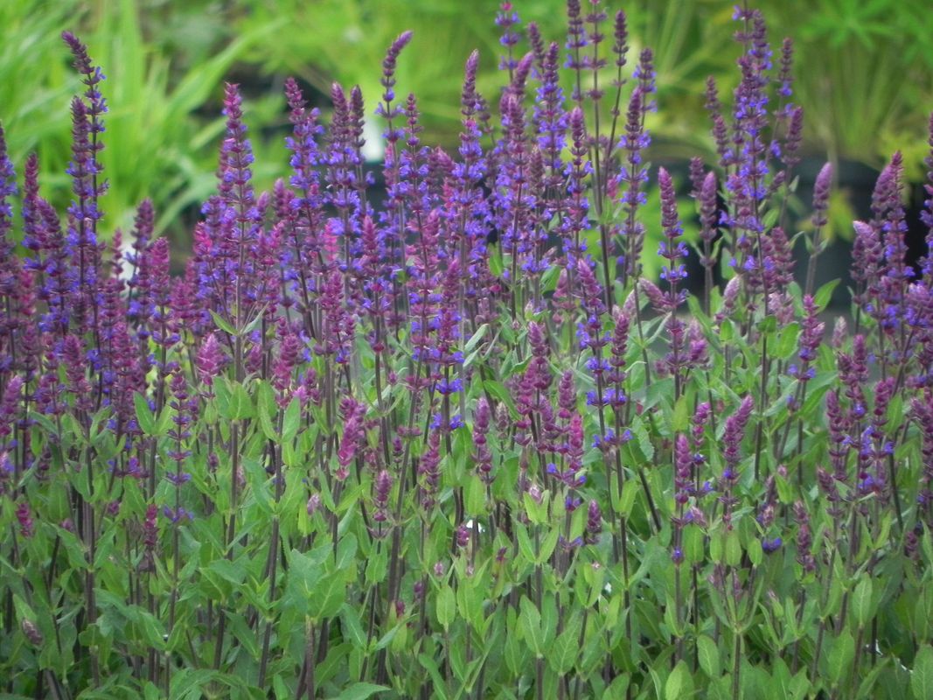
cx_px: 466
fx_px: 18272
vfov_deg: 2.2
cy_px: 350
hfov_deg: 2.9
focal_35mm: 678
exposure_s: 1/60
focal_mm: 120
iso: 160
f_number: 5
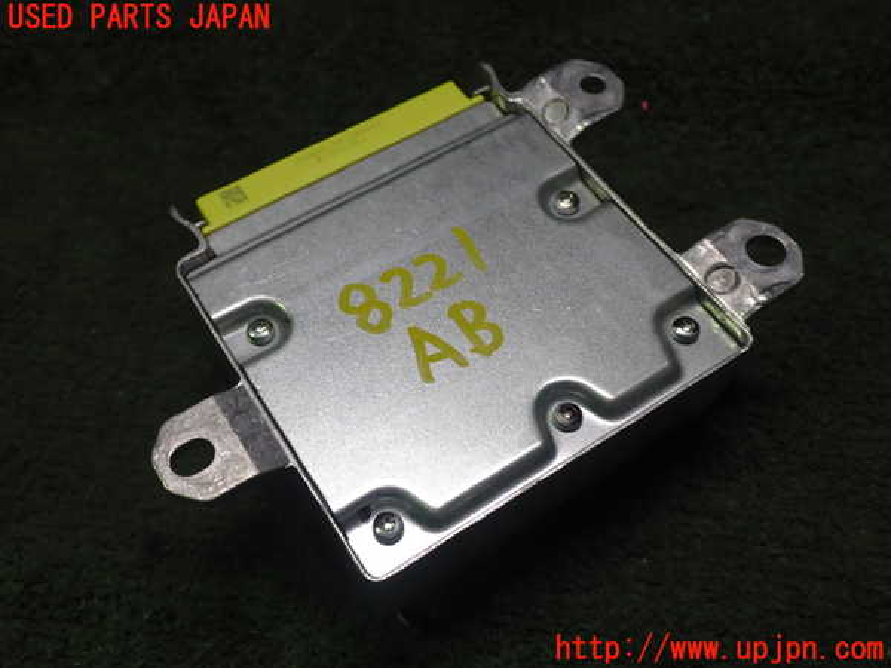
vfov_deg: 39.7
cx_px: 446
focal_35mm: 36
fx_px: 927
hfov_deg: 51.4
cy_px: 334
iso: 200
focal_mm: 6.37
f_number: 2.5
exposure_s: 1/60
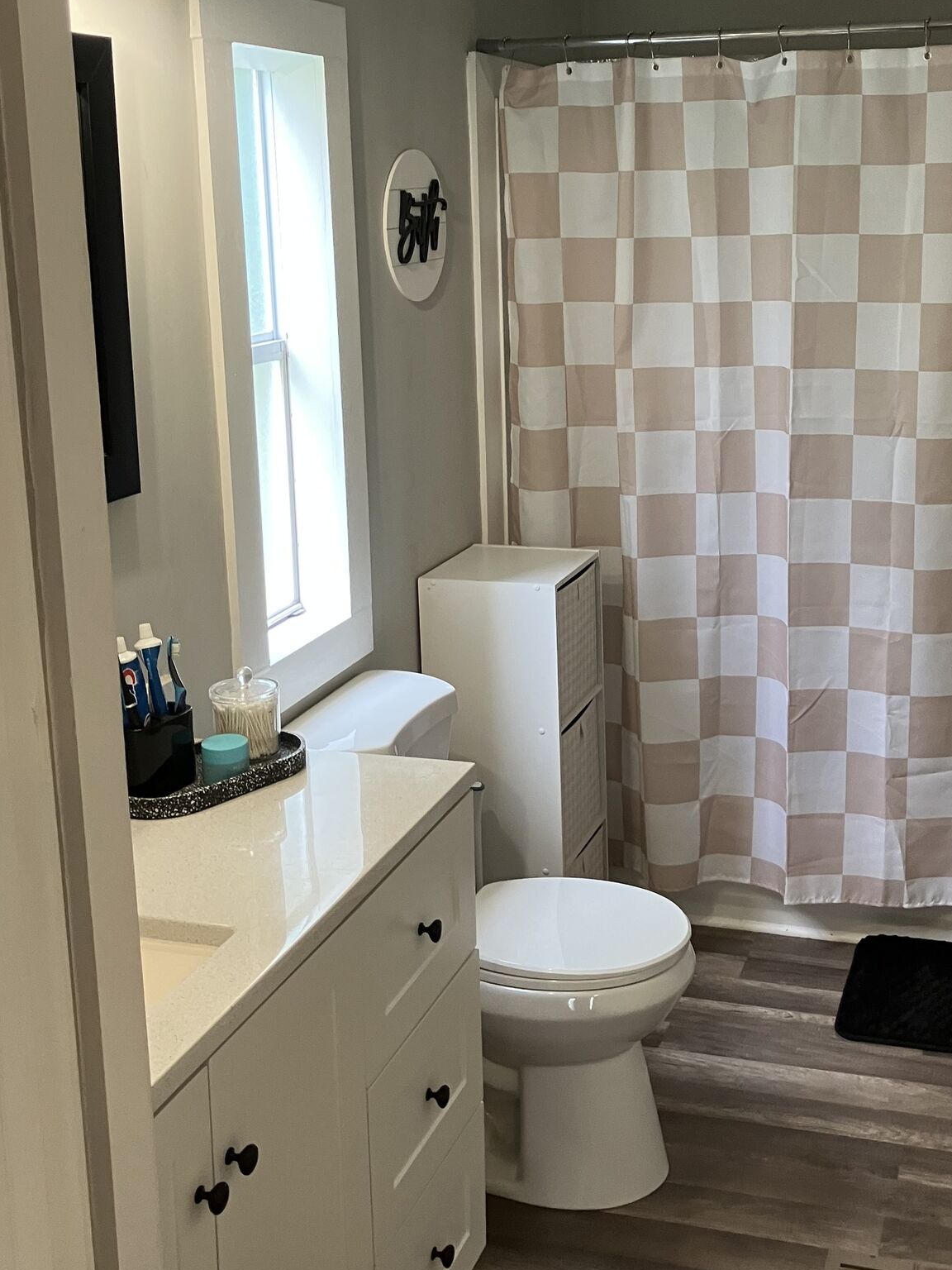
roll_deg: +1.6
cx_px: 594
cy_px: 467
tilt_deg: -9.9
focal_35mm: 42
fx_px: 1540
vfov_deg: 44.4
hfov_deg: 34.2
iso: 125
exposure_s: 1/60
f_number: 1.8
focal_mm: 3.99
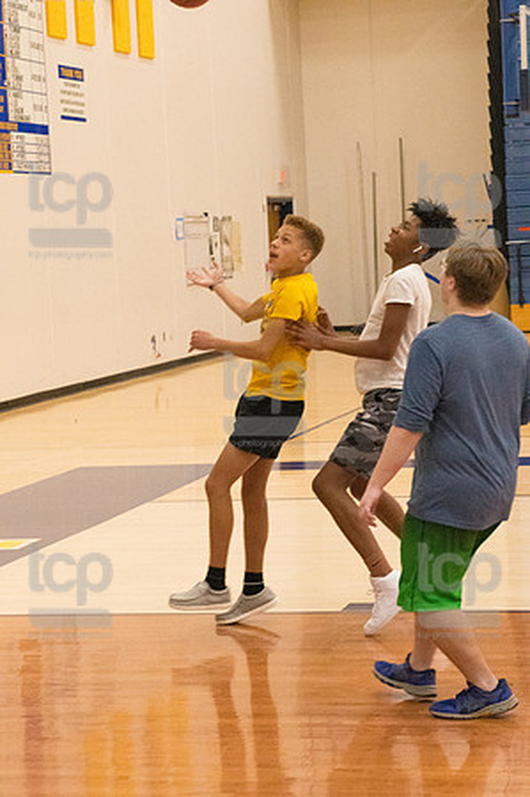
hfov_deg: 13.8
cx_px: 265
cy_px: 398
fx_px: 2191
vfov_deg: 20.6
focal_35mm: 99
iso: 10000
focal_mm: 66
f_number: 5.6
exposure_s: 1/400
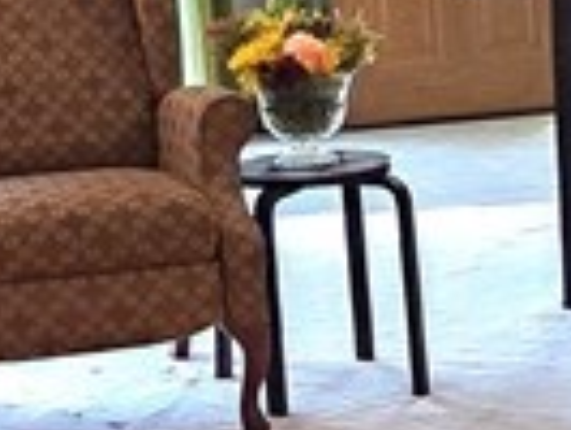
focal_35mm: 100
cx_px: 69
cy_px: 75
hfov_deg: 19.3
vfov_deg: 14.7
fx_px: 1651
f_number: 2.2
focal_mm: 2.2
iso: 250
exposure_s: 1/60.2
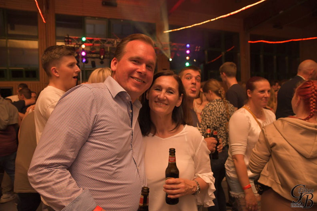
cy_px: 106
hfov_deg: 71.5
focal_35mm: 25
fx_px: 220
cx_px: 158
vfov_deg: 51.3
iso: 1250
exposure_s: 1/250
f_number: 4
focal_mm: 17
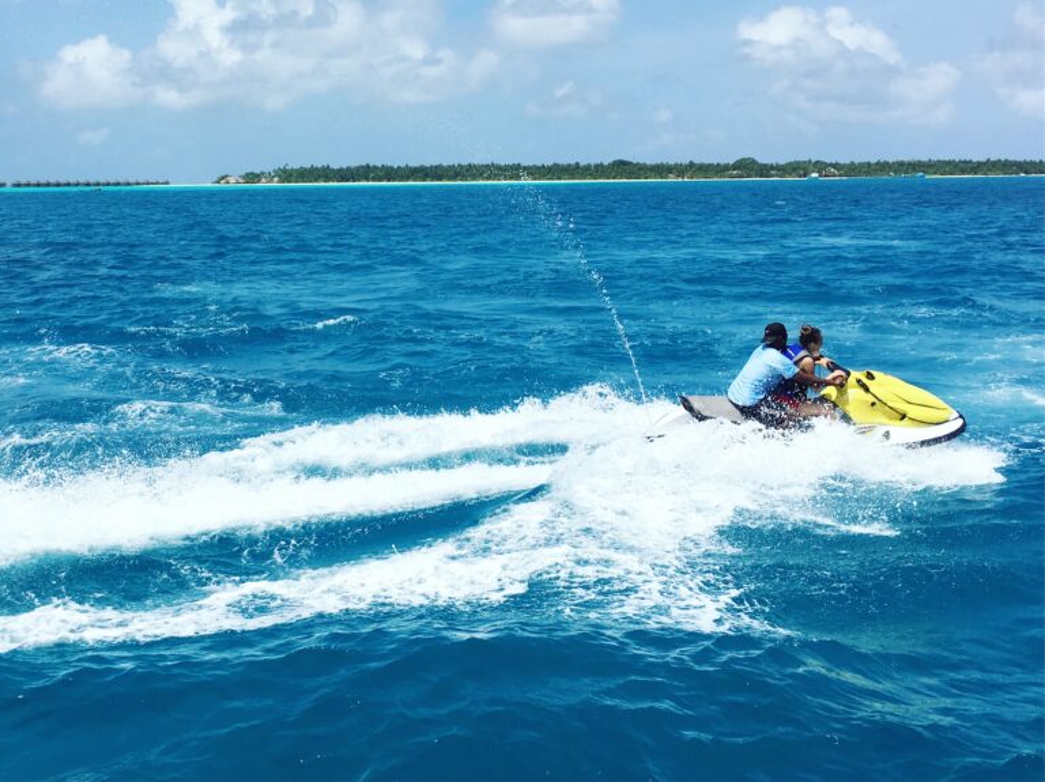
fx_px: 875
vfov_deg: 48.2
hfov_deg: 61.7
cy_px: 391
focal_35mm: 29
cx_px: 522
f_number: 2.2
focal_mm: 4.15
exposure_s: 1/3205
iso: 25
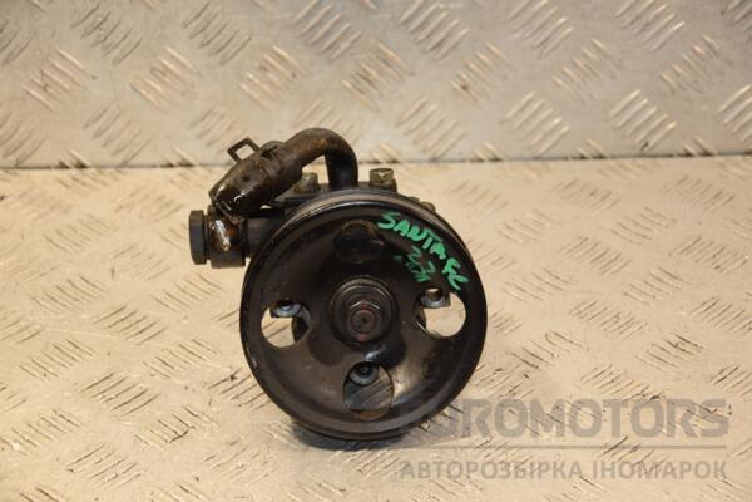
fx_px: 2193
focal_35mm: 105
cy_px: 251
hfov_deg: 19.5
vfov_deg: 13.0
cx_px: 376
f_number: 5.3
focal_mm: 70
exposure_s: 1/125
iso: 800
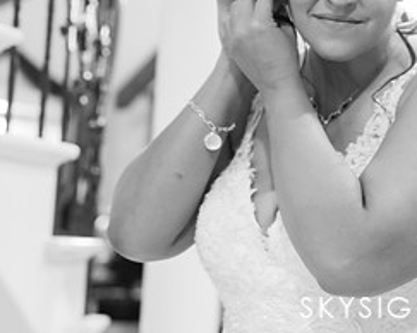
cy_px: 18
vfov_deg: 13.6
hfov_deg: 17.1
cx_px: 103
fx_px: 1381
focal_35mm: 112
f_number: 2.8
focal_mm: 50
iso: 2000
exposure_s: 1/50
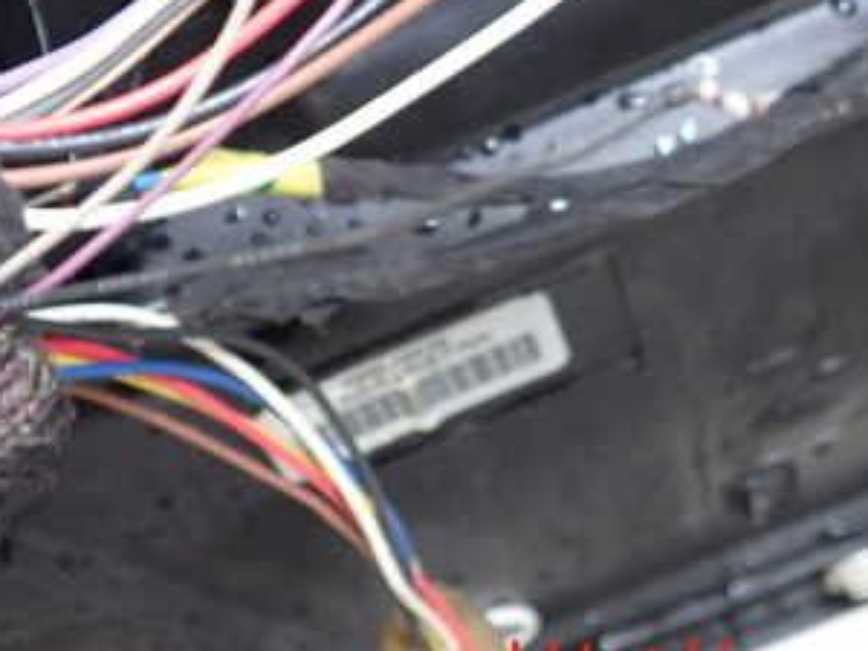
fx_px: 1505
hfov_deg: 31.9
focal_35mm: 60
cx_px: 295
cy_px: 55
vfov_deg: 23.7
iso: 200
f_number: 2.3
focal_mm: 5.4
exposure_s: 1/30
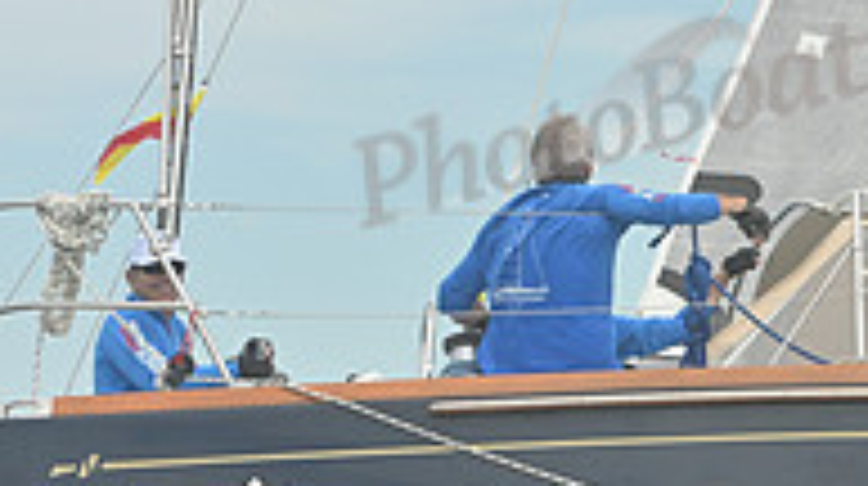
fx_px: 5655
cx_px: 1223
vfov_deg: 4.9
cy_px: 281
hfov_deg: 8.6
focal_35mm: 246
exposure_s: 1/1250
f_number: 9
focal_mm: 78
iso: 320
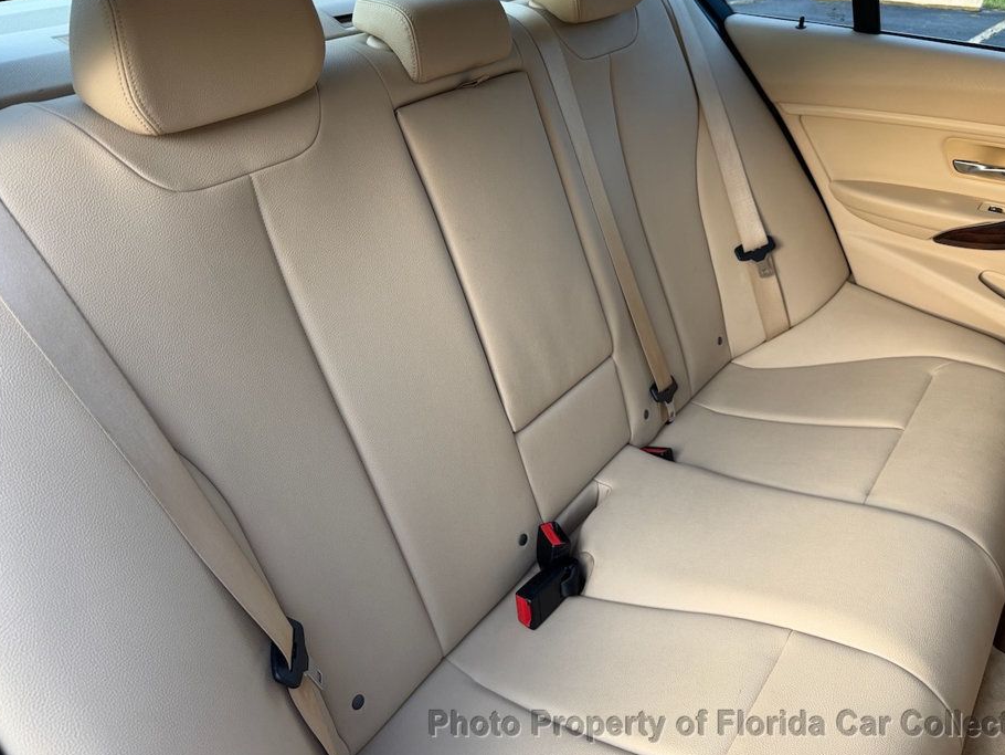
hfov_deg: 65.2
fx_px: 784
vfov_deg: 51.3
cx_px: 551
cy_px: 337
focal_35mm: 27
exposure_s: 1/184
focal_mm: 6.76
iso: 125
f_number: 1.78
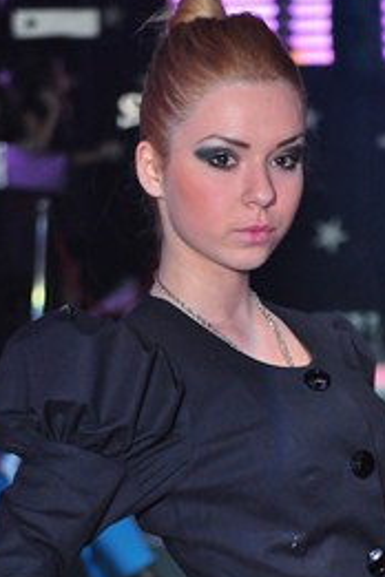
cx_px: 214
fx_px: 2294
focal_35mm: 143
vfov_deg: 14.2
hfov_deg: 9.6
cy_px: 504
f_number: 2.8
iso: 1000
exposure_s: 1/160
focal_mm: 48
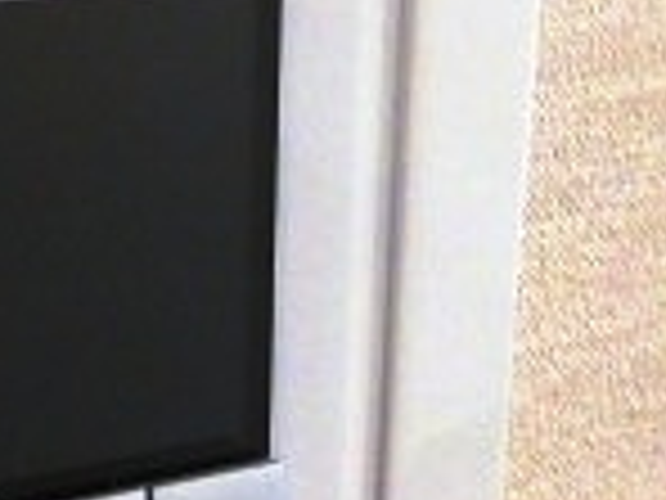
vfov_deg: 14.0
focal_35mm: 104
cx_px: 117
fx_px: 2001
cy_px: 486
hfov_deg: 18.7
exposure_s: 1/8
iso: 100
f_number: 3.1
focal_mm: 4.3
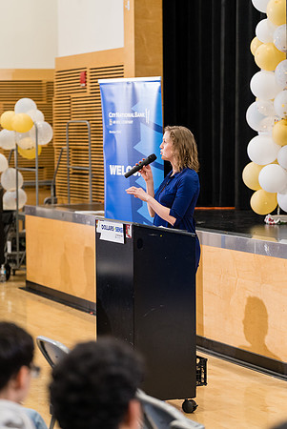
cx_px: 144
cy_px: 214
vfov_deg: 20.4
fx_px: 1193
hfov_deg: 13.7
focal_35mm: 100
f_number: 2.8
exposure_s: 1/250
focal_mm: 100
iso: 1600
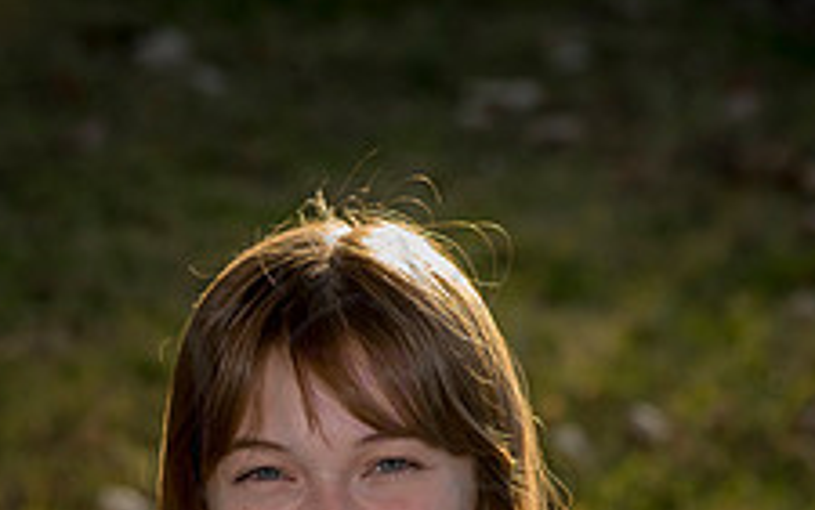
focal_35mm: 228
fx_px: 5068
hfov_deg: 9.2
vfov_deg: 5.7
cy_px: 716
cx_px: 369
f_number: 7.1
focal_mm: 112
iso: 800
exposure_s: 1/400
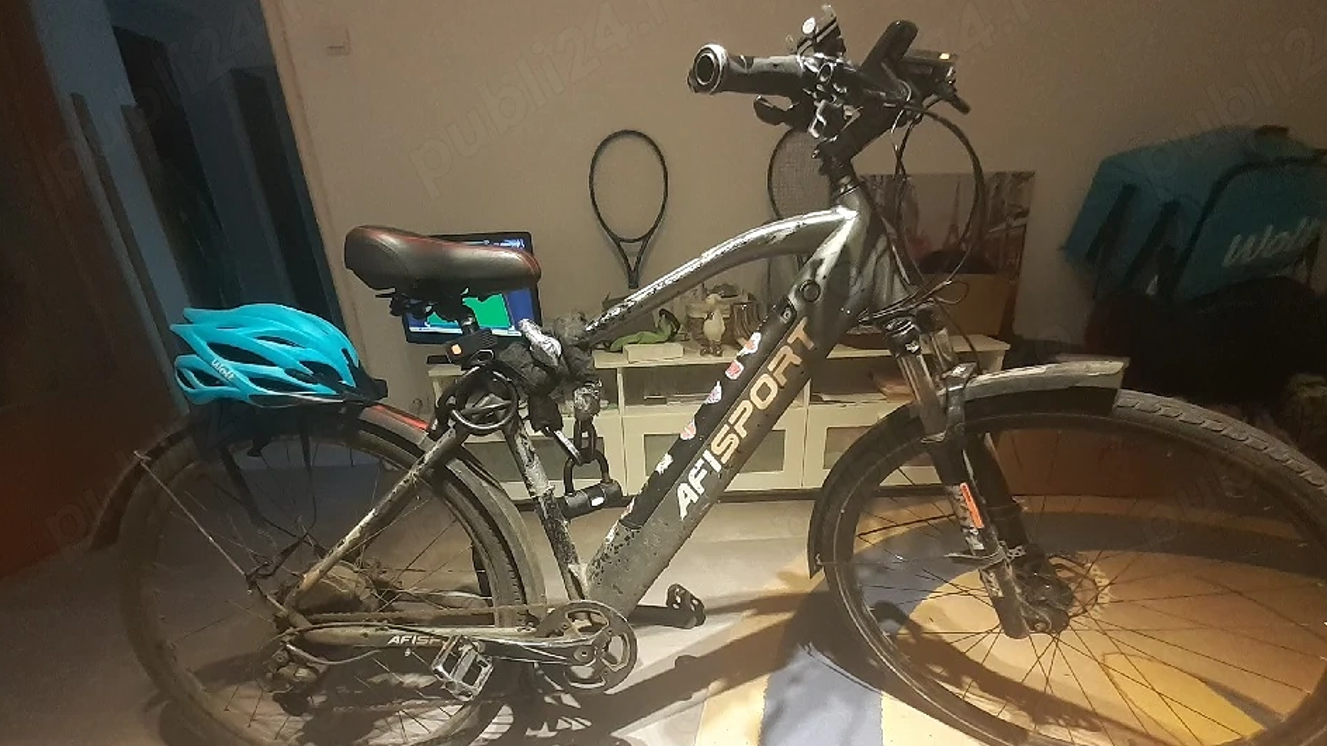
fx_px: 528
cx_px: 651
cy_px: 447
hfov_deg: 103.0
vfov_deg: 69.8
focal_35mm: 15
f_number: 2.2
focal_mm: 1.13
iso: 250
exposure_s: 1/25
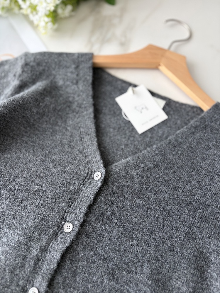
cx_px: 110
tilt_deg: -65.7
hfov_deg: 53.1
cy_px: 146
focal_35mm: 26
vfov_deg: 67.3
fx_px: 220
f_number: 1.6
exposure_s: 1/60
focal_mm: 5.96
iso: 320
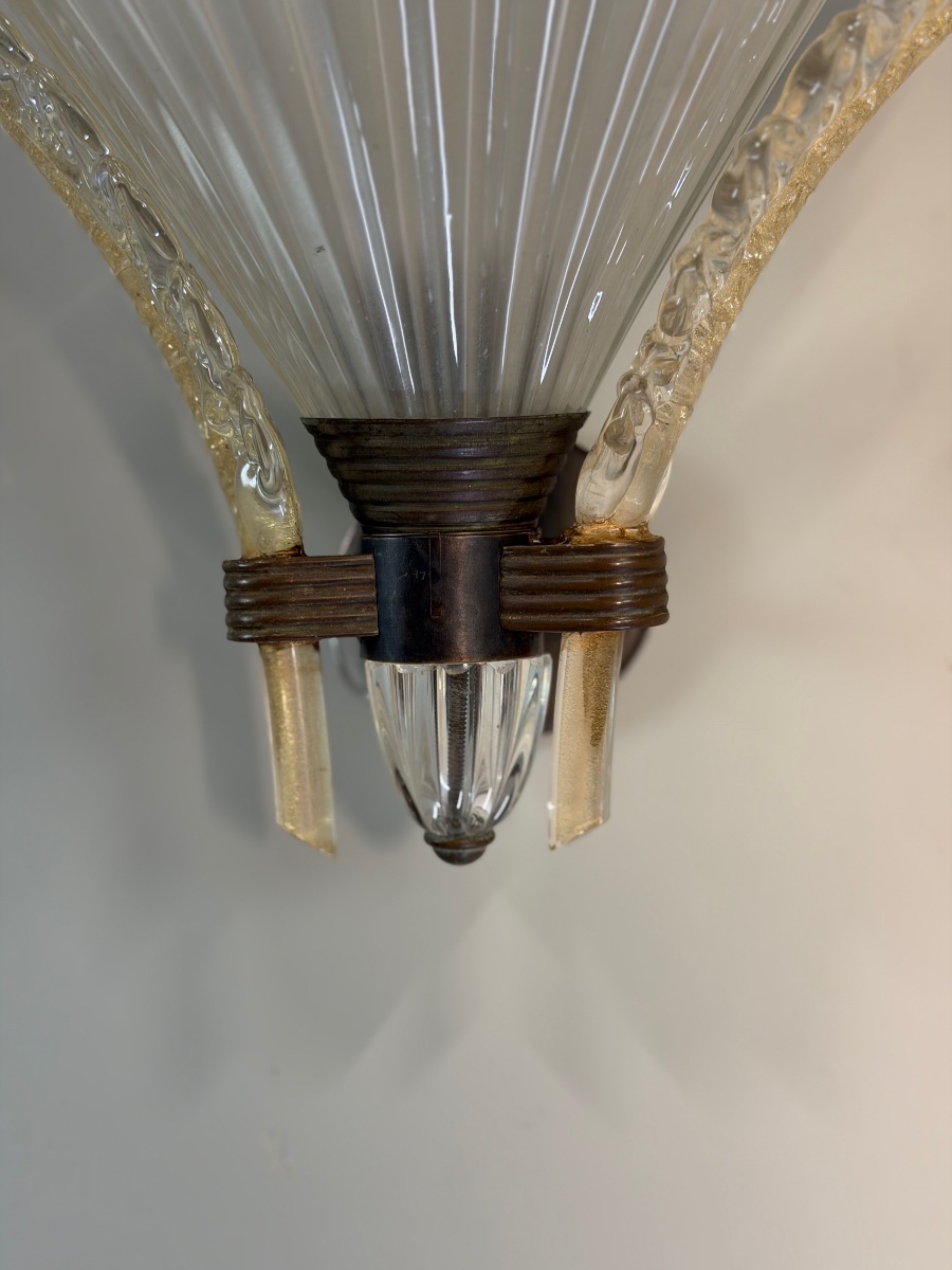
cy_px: 635
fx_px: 1760
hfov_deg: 30.3
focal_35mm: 48
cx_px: 476
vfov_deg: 39.7
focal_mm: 6.76
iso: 125
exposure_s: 1/50
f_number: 1.78
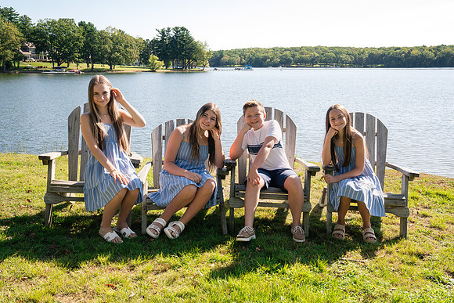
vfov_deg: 36.5
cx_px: 236
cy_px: 166
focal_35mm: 36
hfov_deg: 52.6
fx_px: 459
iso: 400
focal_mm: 33
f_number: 8
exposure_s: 1/250
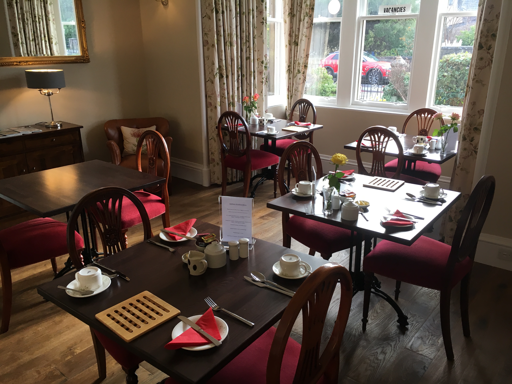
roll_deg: -0.1
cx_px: 256
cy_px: 192
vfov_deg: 48.2
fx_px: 429
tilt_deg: -20.4
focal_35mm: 29
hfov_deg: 61.7
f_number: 2.2
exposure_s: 1/33
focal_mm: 4.15
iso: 32
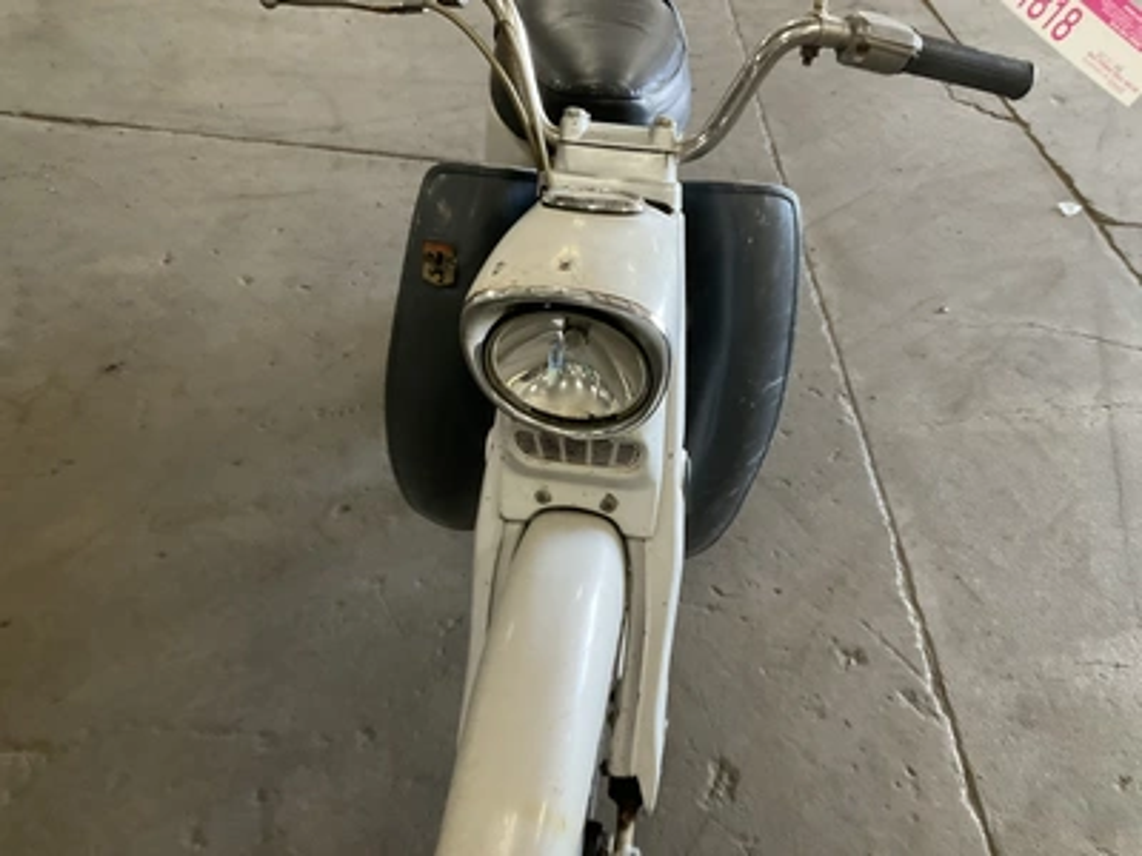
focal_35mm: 29
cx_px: 571
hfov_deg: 61.7
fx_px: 957
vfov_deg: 48.2
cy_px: 428
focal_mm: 3
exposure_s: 1/60
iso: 100
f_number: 1.8
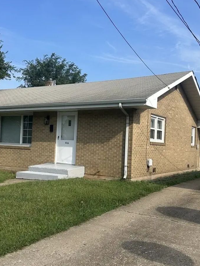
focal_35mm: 39
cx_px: 90
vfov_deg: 47.8
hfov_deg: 36.8
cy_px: 135
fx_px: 300
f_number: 1.5
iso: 50
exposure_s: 1/3571
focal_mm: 5.7
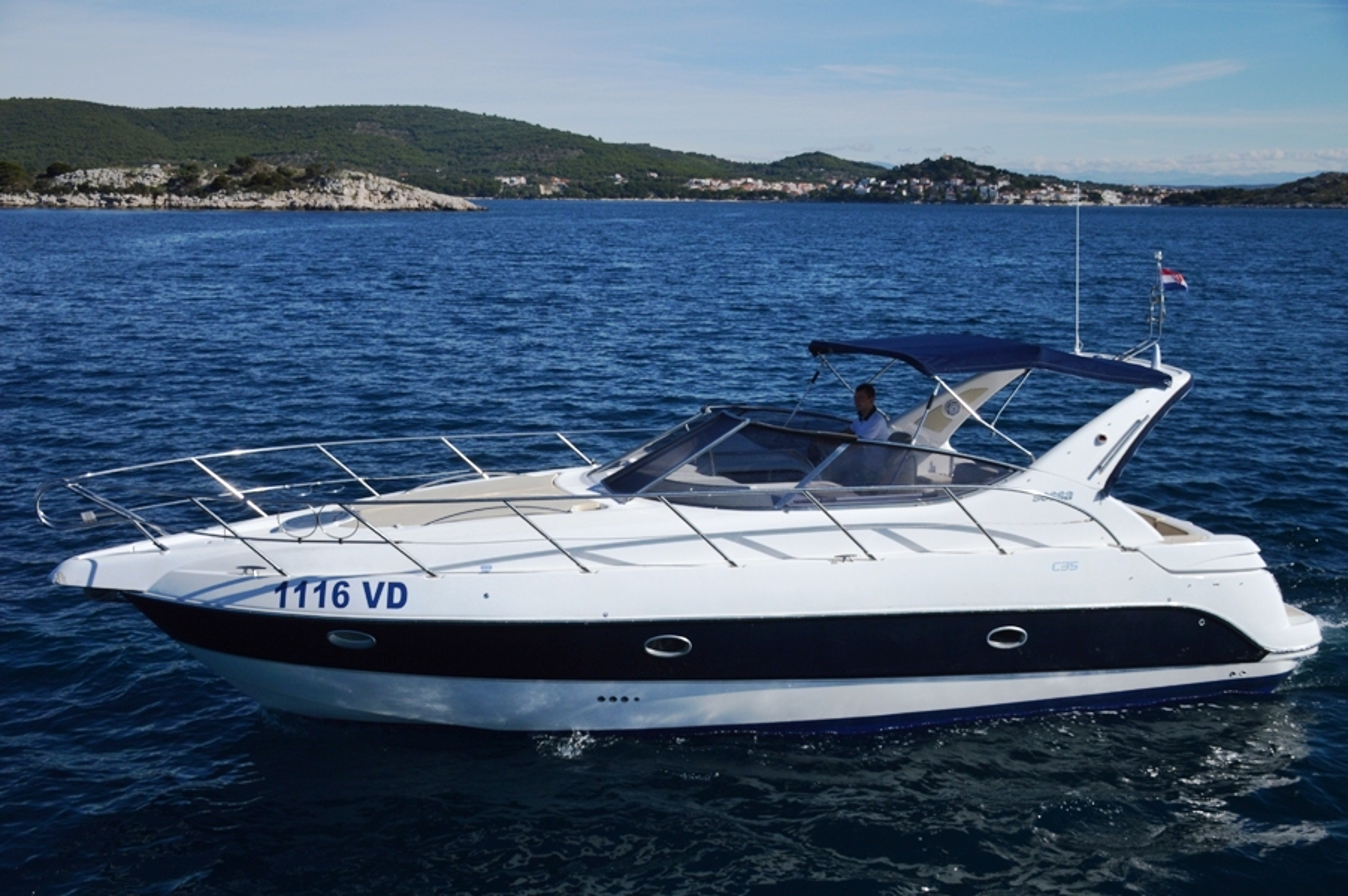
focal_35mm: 36
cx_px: 674
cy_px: 448
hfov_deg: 53.2
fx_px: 1347
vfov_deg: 36.8
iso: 140
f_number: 3.8
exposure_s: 1/4000
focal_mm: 24
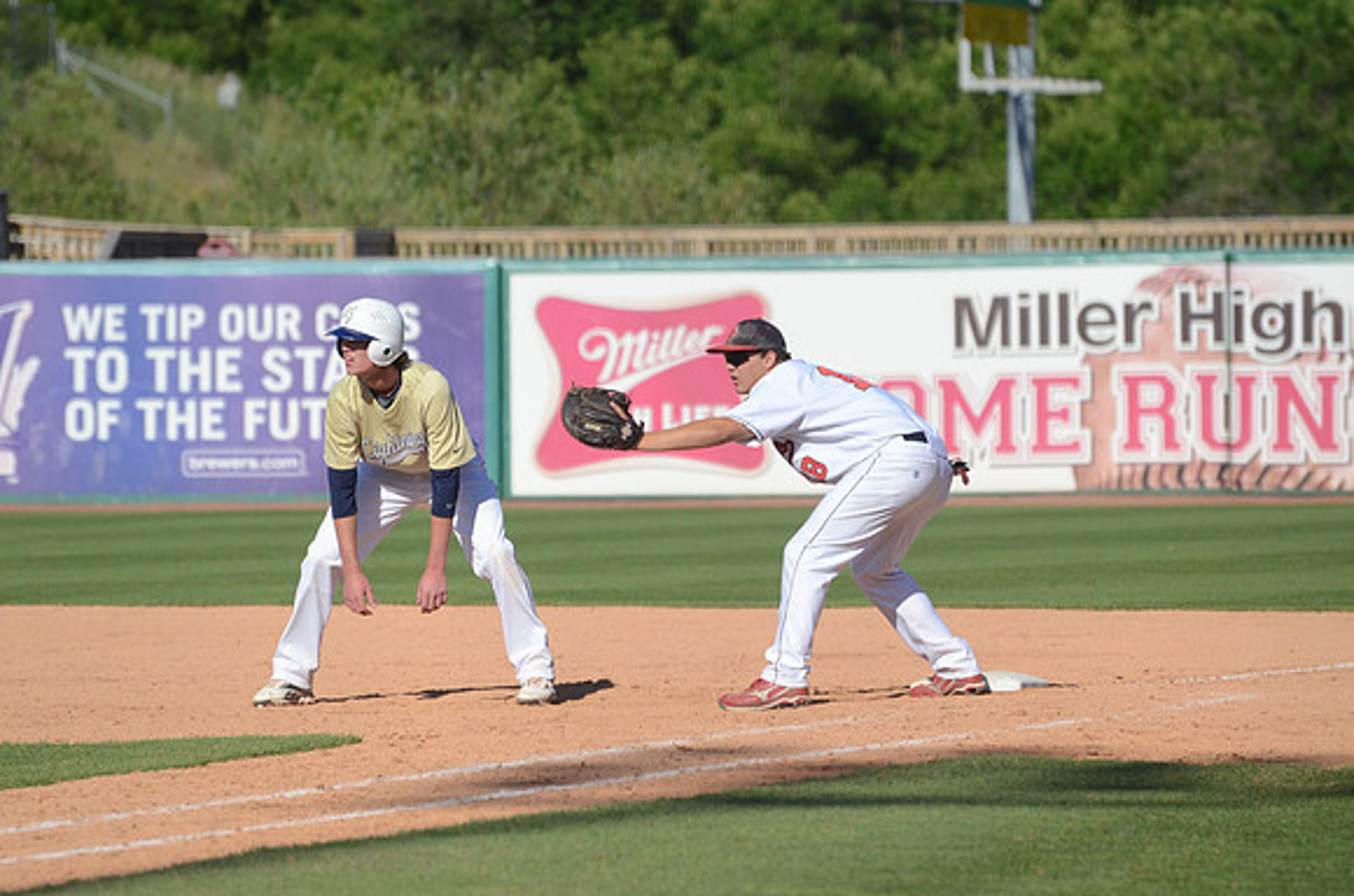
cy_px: 448
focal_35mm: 330
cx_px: 677
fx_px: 12384
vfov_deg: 4.1
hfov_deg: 6.3
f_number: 5.3
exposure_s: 1/8000
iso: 1000
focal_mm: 220
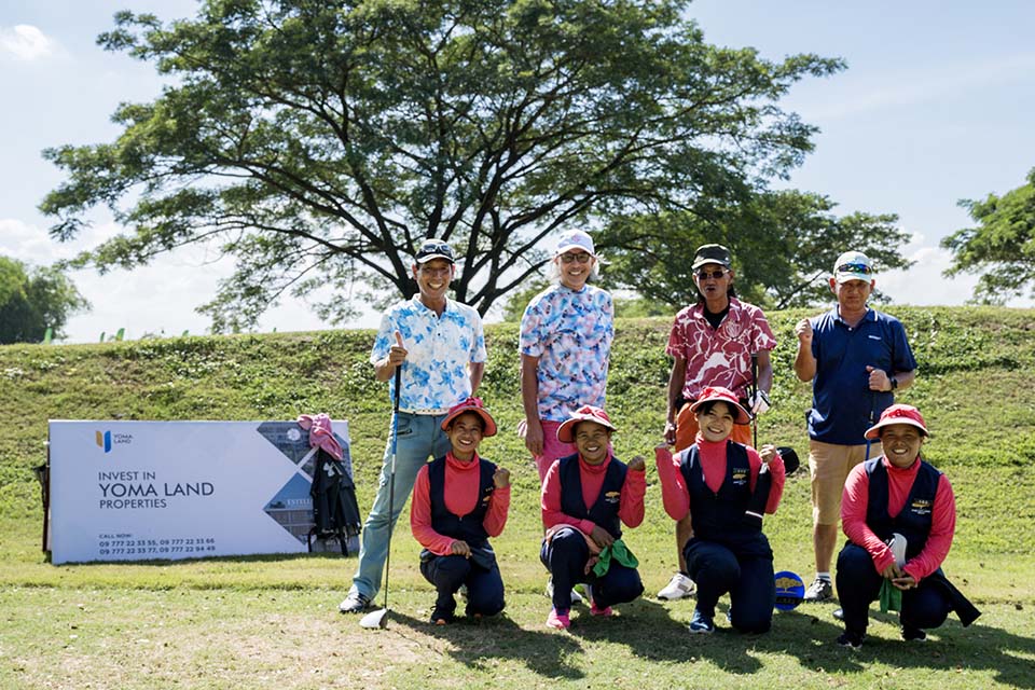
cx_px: 518
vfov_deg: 34.2
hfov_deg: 49.6
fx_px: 1121
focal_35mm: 39
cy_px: 345
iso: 280
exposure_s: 1/640
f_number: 7.1
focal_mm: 39
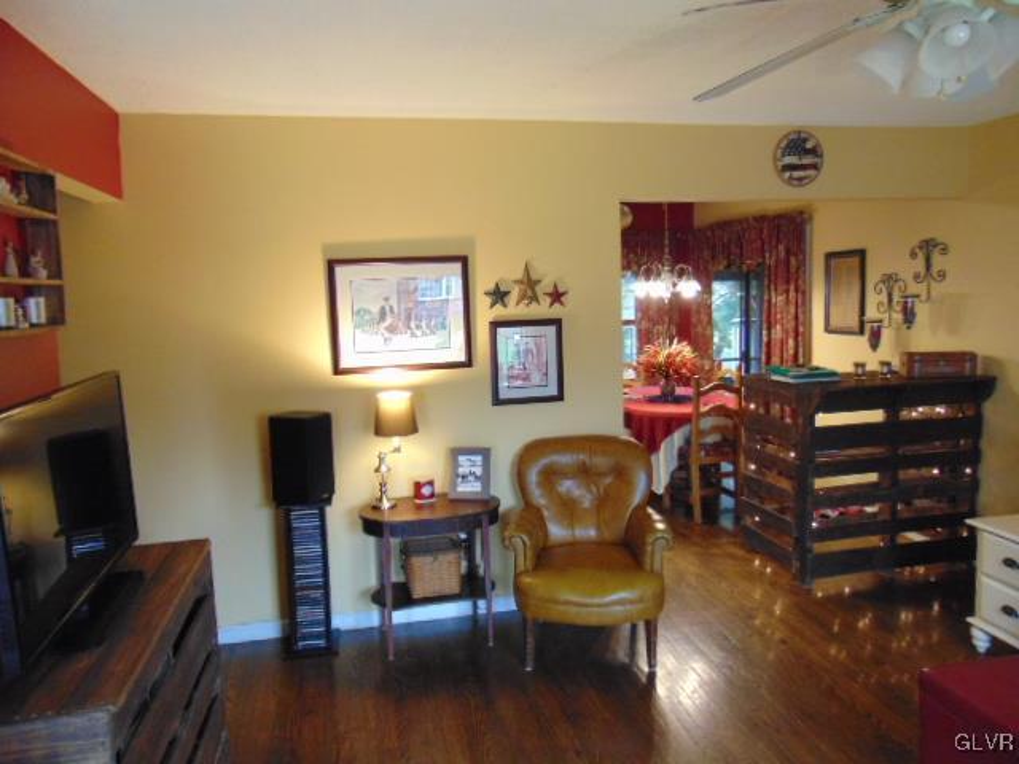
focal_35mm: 25
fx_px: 736
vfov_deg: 54.9
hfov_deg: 69.4
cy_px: 382
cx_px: 510
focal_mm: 4.5
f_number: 3
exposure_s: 1/30
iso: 400
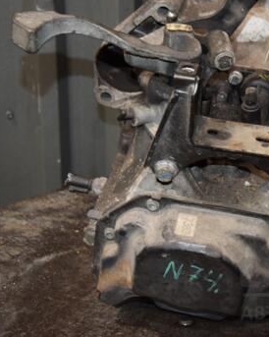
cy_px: 141
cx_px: 222
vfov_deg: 27.5
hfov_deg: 21.8
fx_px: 687
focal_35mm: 69
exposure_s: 1/60
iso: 800
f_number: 5
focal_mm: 28
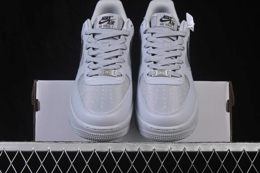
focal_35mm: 78
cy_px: 86
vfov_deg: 17.5
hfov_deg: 26.0
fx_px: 563
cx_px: 133
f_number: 8
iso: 160
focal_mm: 50
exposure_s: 1/80
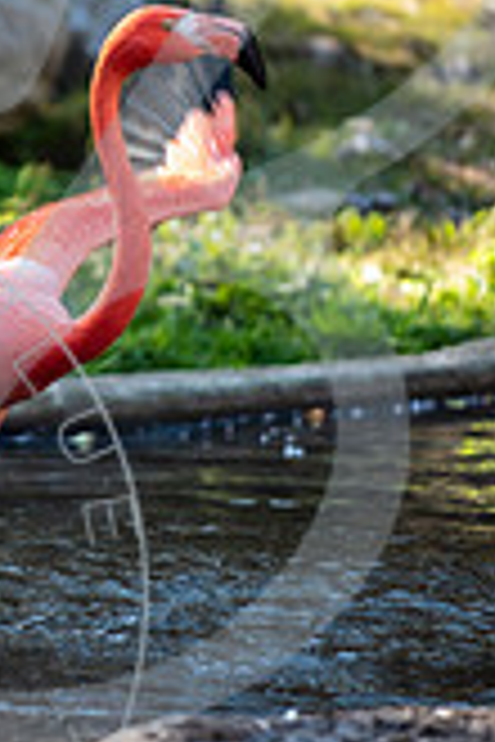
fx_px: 11219
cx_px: -68
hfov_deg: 2.5
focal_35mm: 544
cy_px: 252
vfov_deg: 3.8
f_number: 2.8
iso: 200
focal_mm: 200
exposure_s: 1/400
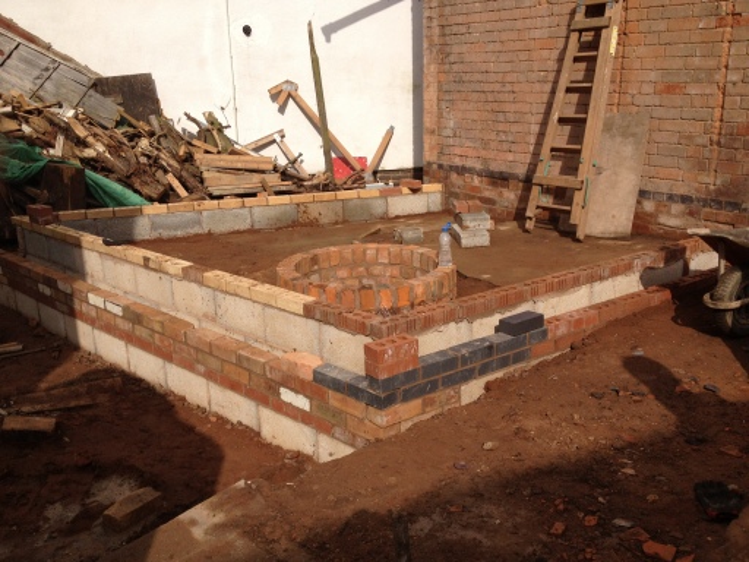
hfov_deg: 52.6
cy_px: 281
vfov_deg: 40.7
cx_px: 374
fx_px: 757
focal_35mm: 35
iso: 64
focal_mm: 4.28
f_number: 2.4
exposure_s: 1/2907
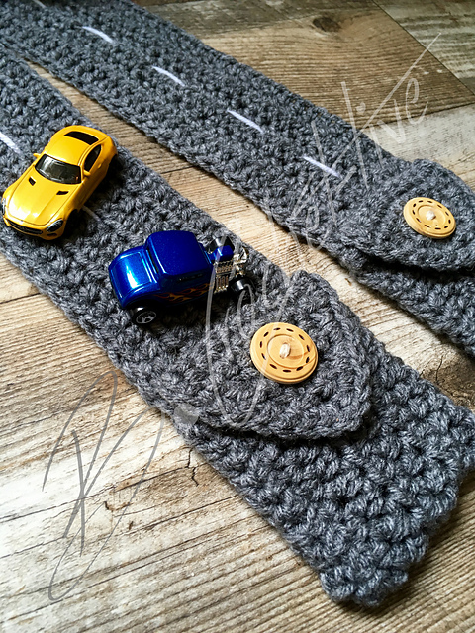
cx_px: 238
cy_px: 316
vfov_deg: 61.7
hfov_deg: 48.2
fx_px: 531
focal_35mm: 29
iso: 64
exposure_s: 1/30
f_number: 2.2
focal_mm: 4.15
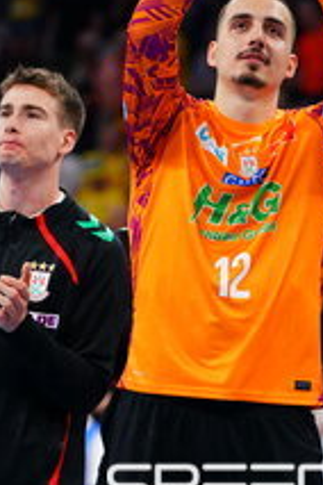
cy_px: 469
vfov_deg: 5.4
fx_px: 5127
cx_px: 300
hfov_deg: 3.6
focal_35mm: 381
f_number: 2.8
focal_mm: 135
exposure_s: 1/1600
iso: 2500
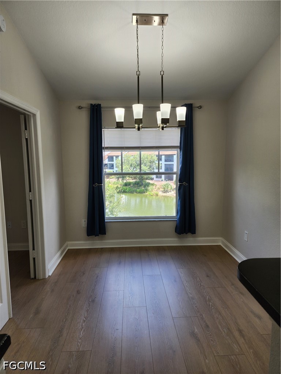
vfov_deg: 73.9
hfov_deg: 58.9
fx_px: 249
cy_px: 187
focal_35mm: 23
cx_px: 140
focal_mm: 6.4
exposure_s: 1/120
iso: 32
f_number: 1.8
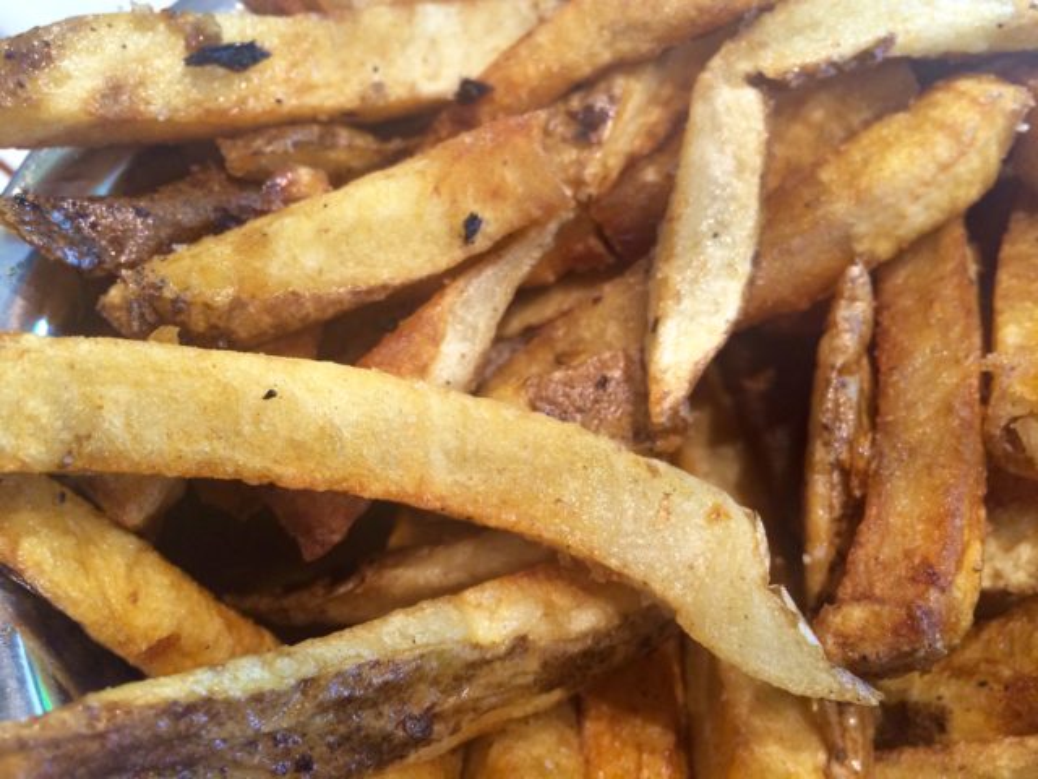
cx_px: 519
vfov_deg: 48.2
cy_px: 390
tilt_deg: -61.7
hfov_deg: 61.7
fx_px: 870
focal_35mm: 29
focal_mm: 4.15
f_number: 2.2
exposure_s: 1/33
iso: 80
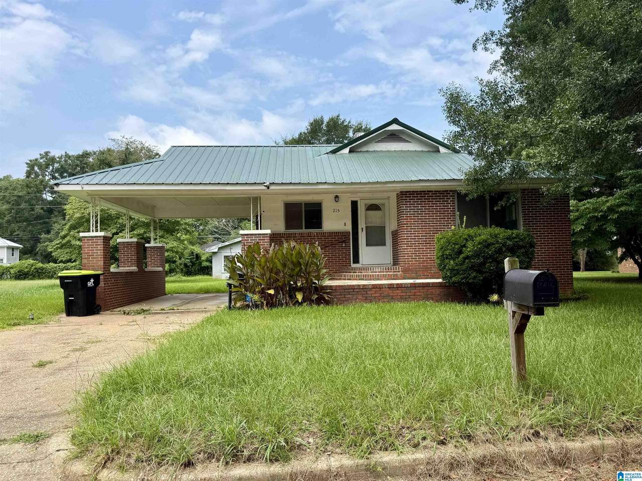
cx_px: 321
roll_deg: +2.6
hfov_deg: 71.6
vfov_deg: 56.8
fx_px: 445
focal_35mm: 24
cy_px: 240
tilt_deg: +3.2
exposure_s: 1/2907
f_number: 1.78
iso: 80
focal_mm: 6.76
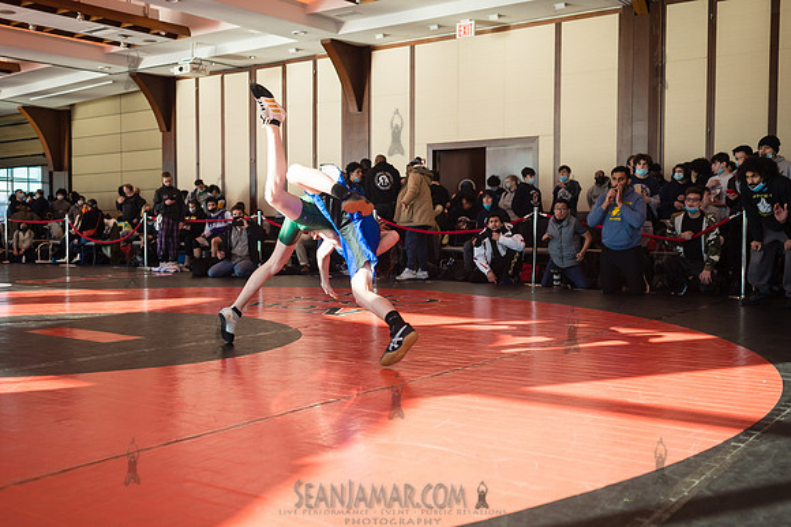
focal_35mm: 38
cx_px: 396
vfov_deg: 34.8
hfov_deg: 50.3
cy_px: 264
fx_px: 842
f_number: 3.5
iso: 400
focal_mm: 35
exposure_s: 1/400
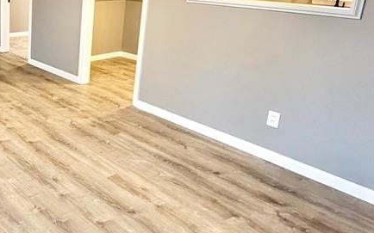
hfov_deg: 49.3
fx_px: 357
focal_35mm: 35
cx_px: 37
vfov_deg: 35.5
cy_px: 60
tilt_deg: -14.5
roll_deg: -1.3
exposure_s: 1/60
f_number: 2.2
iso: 320
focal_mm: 2.22
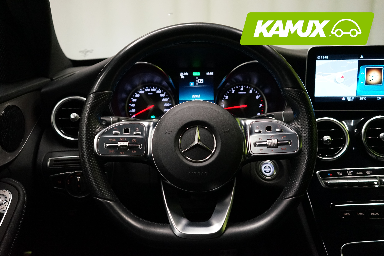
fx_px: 373
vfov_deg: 37.9
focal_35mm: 35
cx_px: 192
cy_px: 128
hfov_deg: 54.4
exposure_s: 1/160
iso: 3200
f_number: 4
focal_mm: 35
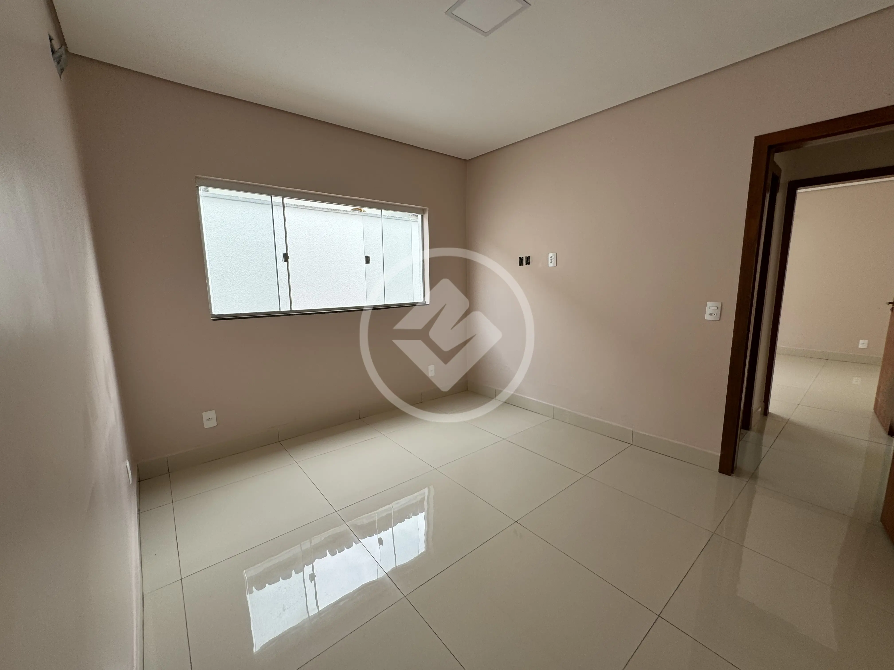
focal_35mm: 14
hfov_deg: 102.1
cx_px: 447
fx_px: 362
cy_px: 335
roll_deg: -0.2
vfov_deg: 85.7
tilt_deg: -9.3
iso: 40
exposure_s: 1/120
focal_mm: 2.22
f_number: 2.2
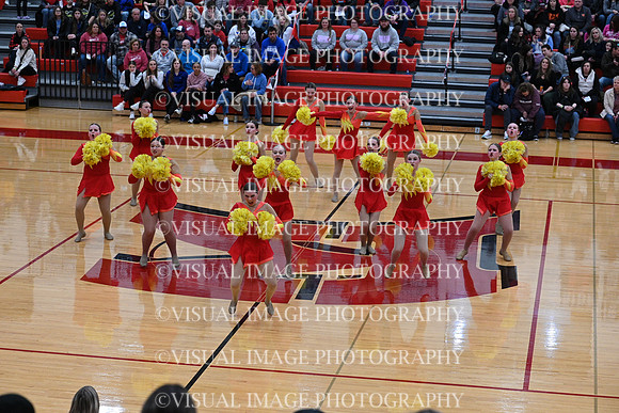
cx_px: 310
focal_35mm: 84
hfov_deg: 24.2
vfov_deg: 16.3
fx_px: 1445
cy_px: 206
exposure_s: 1/400
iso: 4000
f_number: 4
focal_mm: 84
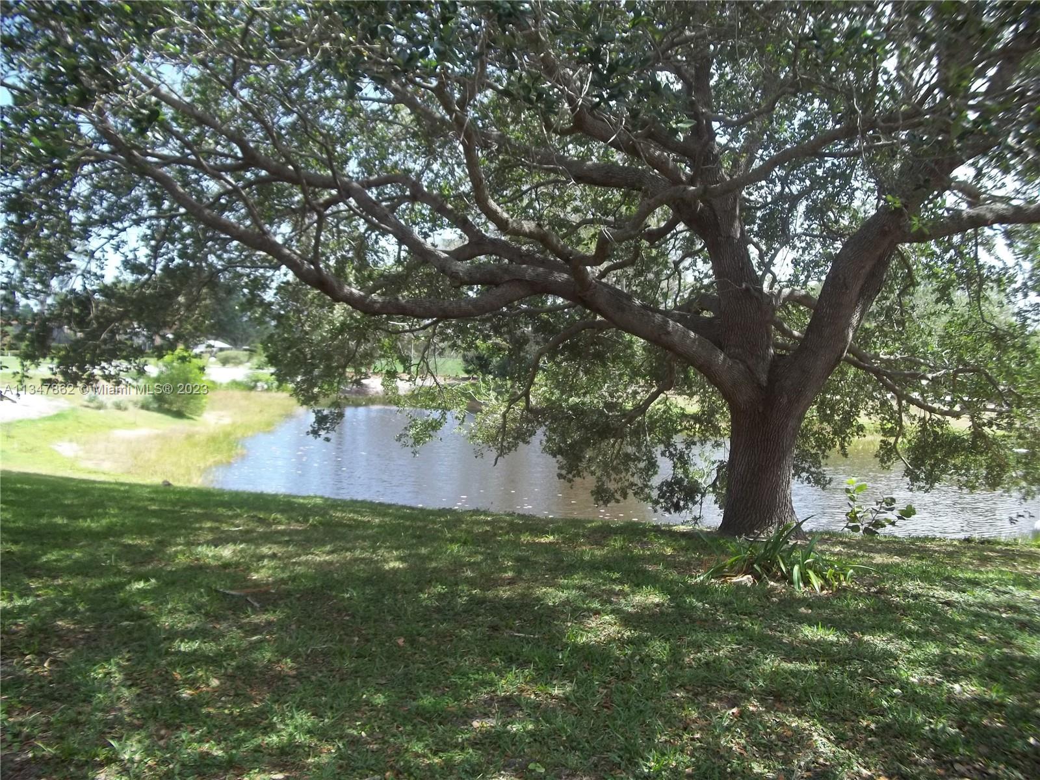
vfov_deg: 44.2
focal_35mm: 32
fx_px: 961
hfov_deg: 56.8
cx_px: 520
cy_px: 390
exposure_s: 1/320
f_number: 2.9
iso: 64
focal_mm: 5.7
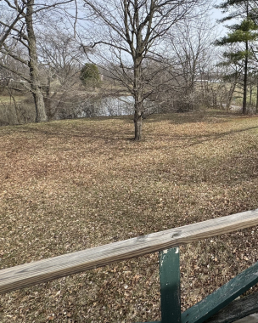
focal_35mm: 24
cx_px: 250
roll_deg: -1.5
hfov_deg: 49.5
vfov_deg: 68.8
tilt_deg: -10.6
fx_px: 229
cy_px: 115
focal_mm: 2.22
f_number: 2.2
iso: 40
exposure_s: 1/868
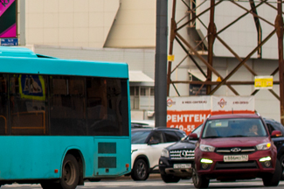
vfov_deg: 5.9
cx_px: -287
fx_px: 1820
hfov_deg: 8.5
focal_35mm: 231
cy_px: -10
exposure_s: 1/250
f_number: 5.6
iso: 200
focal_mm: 50
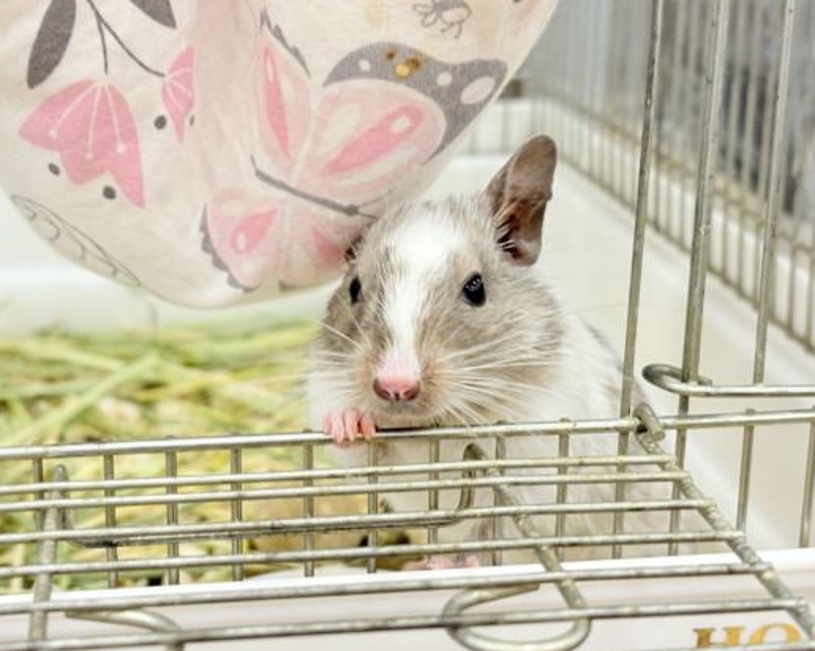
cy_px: 291
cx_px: 338
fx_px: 1518
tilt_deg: -15.9
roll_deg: -0.5
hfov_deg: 30.0
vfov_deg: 24.2
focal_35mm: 63
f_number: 1.6
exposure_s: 1/50
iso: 50
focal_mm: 5.96
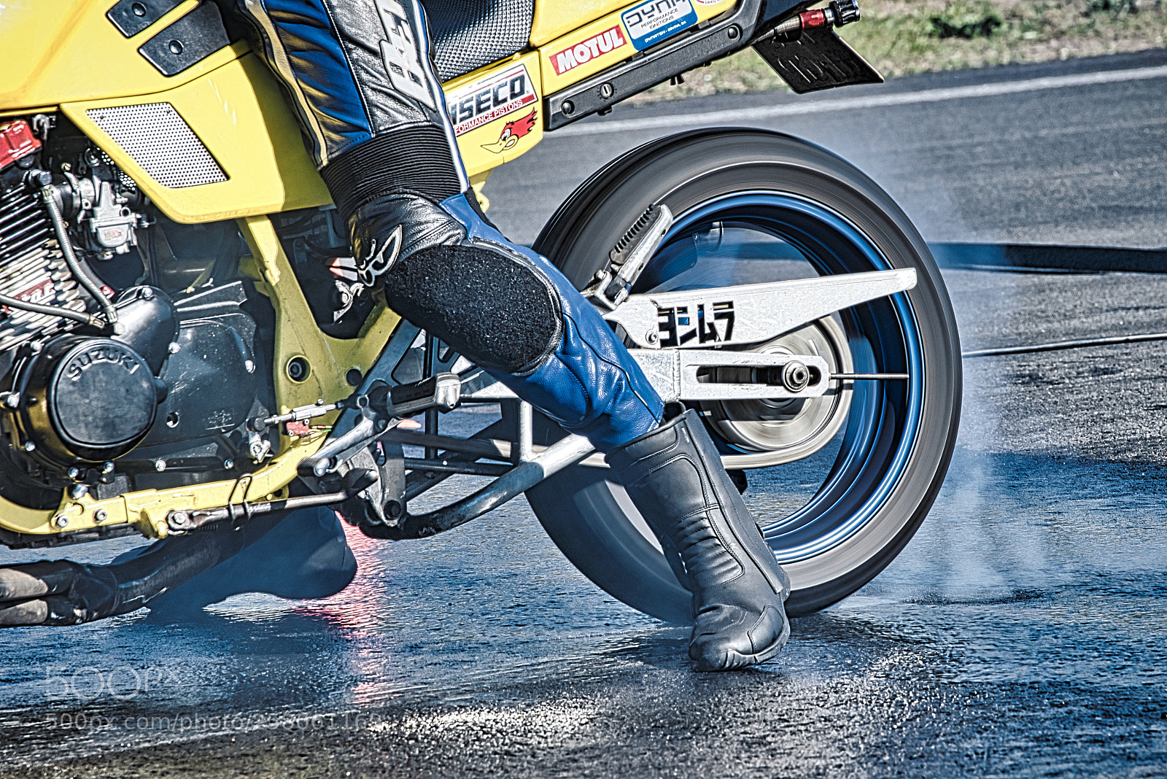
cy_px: 390
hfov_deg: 10.3
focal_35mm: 200
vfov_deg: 6.9
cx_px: 584
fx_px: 6485
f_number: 8
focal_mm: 200
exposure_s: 1/80
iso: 125
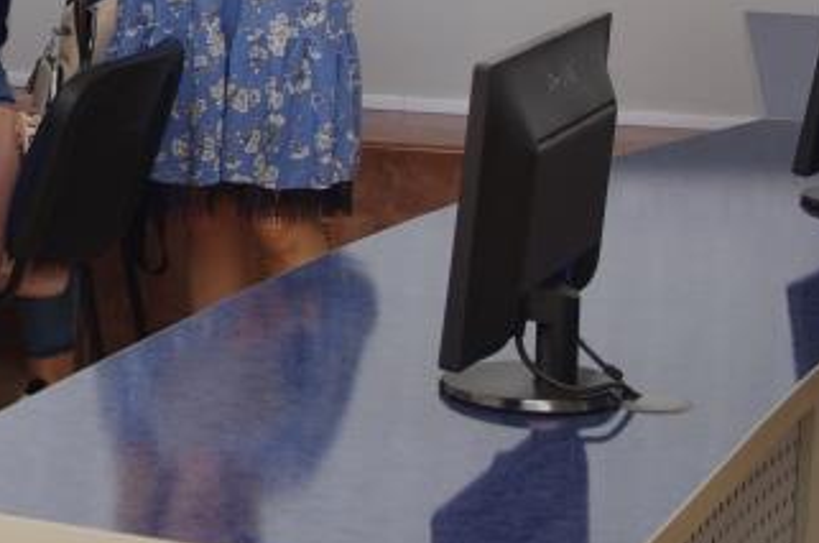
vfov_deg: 10.0
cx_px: -107
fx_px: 3044
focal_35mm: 134
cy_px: -163
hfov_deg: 14.9
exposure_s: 1/50
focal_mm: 28
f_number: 2.8
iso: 200
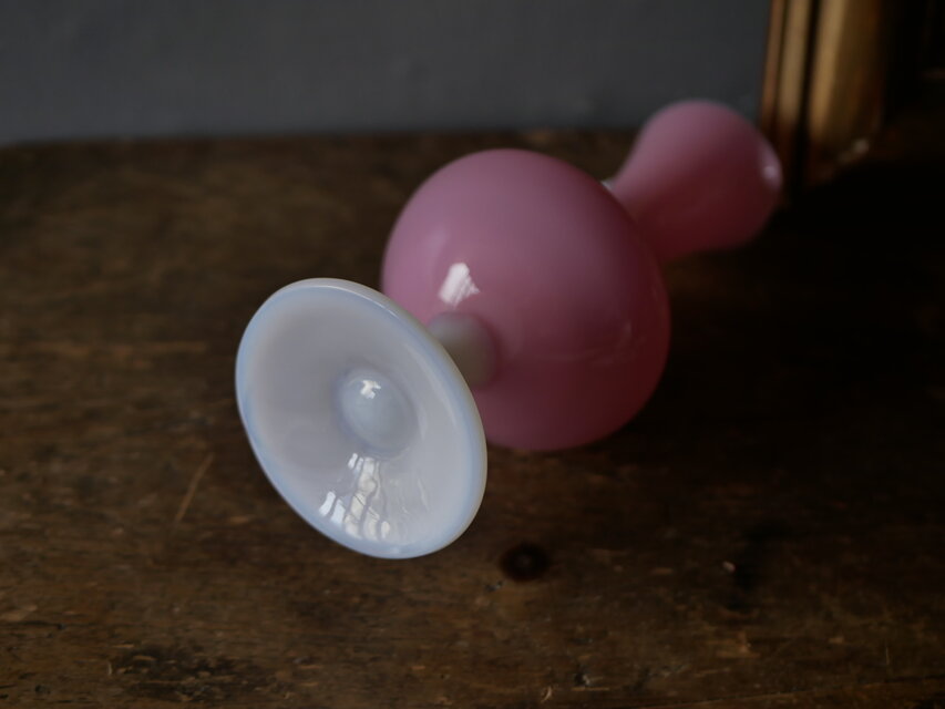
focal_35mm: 50
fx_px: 1365
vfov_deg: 29.1
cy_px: 354
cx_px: 472
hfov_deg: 38.2
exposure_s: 1/320
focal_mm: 25
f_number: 2.8
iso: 200
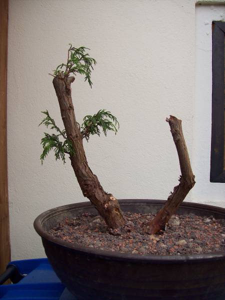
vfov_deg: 51.4
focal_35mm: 36
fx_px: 312
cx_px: 112
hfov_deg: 39.7
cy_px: 150
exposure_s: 1/177
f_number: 2.7
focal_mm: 6
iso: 80
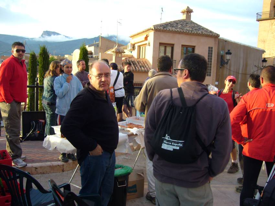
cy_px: 103
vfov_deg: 40.7
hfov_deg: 52.6
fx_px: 278
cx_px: 138
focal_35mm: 35
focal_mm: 5.8
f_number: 2.8
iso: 100
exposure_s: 1/80
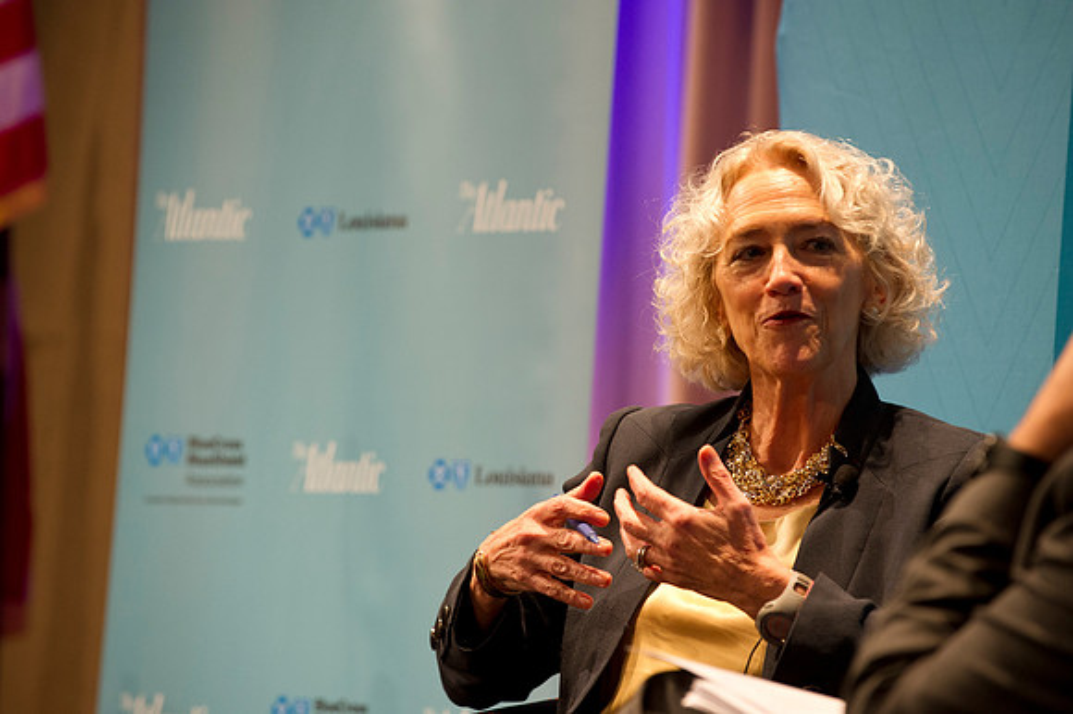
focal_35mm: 190
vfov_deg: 7.2
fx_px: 5660
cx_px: 536
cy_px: 357
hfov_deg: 10.8
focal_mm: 190
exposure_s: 1/100
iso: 2500
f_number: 4
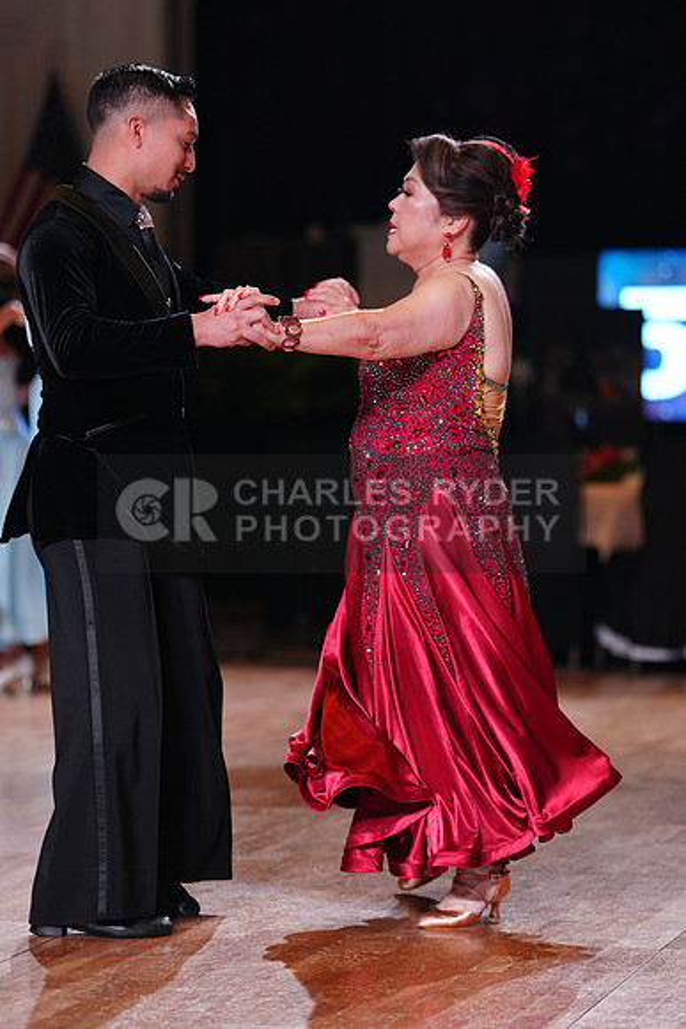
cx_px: 343
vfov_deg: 15.3
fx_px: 3828
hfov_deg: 10.2
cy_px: 514
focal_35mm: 134
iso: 1000
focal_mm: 134
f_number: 2.8
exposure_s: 1/400
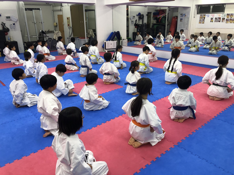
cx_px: 117
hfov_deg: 63.4
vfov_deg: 49.7
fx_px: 189
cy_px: 88
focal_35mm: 28
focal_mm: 4
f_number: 1.8
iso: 32
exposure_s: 1/33
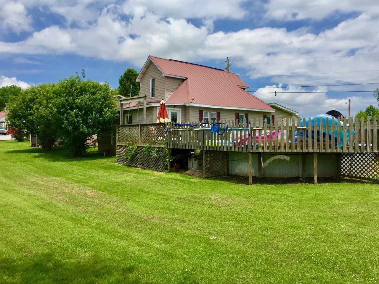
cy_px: 142
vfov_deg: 48.2
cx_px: 190
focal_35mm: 29
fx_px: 318
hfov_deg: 61.7
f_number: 2.2
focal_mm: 4.15
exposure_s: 1/2639
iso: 32
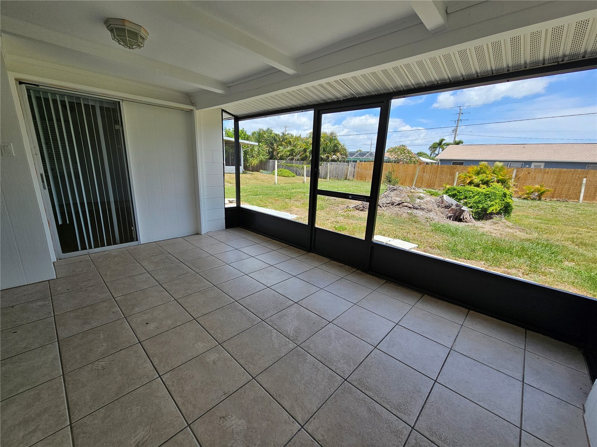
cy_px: 224
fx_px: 224
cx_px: 298
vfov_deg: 89.9
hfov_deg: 106.2
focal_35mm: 13
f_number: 2.2
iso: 64
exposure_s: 1/812
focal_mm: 2.2
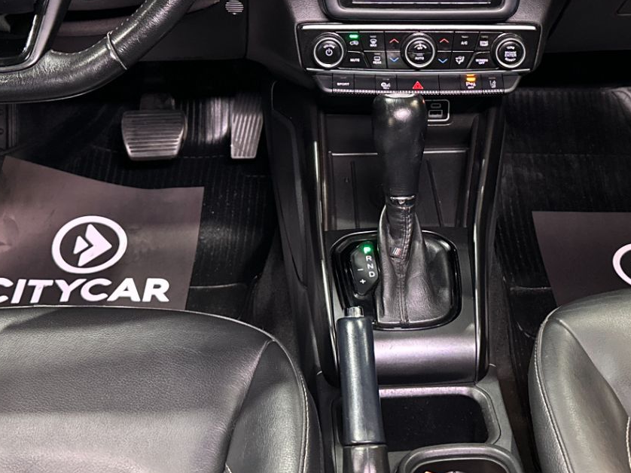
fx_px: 1002
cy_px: 20
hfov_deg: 34.9
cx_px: 364
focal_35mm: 55
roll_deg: -1.2
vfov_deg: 25.5
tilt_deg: -26.9
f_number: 1.78
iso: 800
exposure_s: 1/60
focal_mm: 6.86
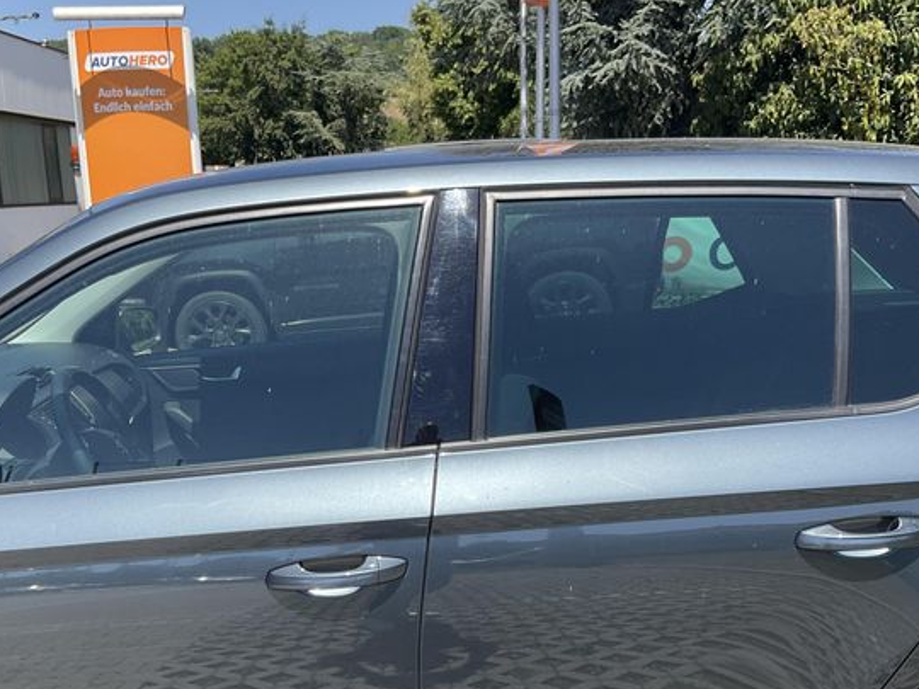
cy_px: 504
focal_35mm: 43
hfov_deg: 43.8
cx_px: 398
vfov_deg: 33.0
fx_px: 1142
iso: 25
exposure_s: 1/883
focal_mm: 3
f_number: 1.8
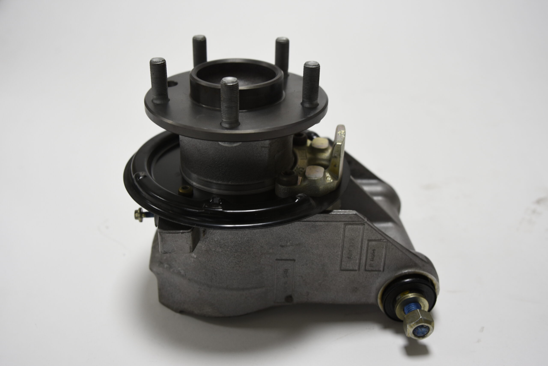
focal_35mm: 36
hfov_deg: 53.1
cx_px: 274
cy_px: 183
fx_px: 548
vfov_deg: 36.9
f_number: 2.8
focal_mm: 24
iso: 320
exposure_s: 1/100
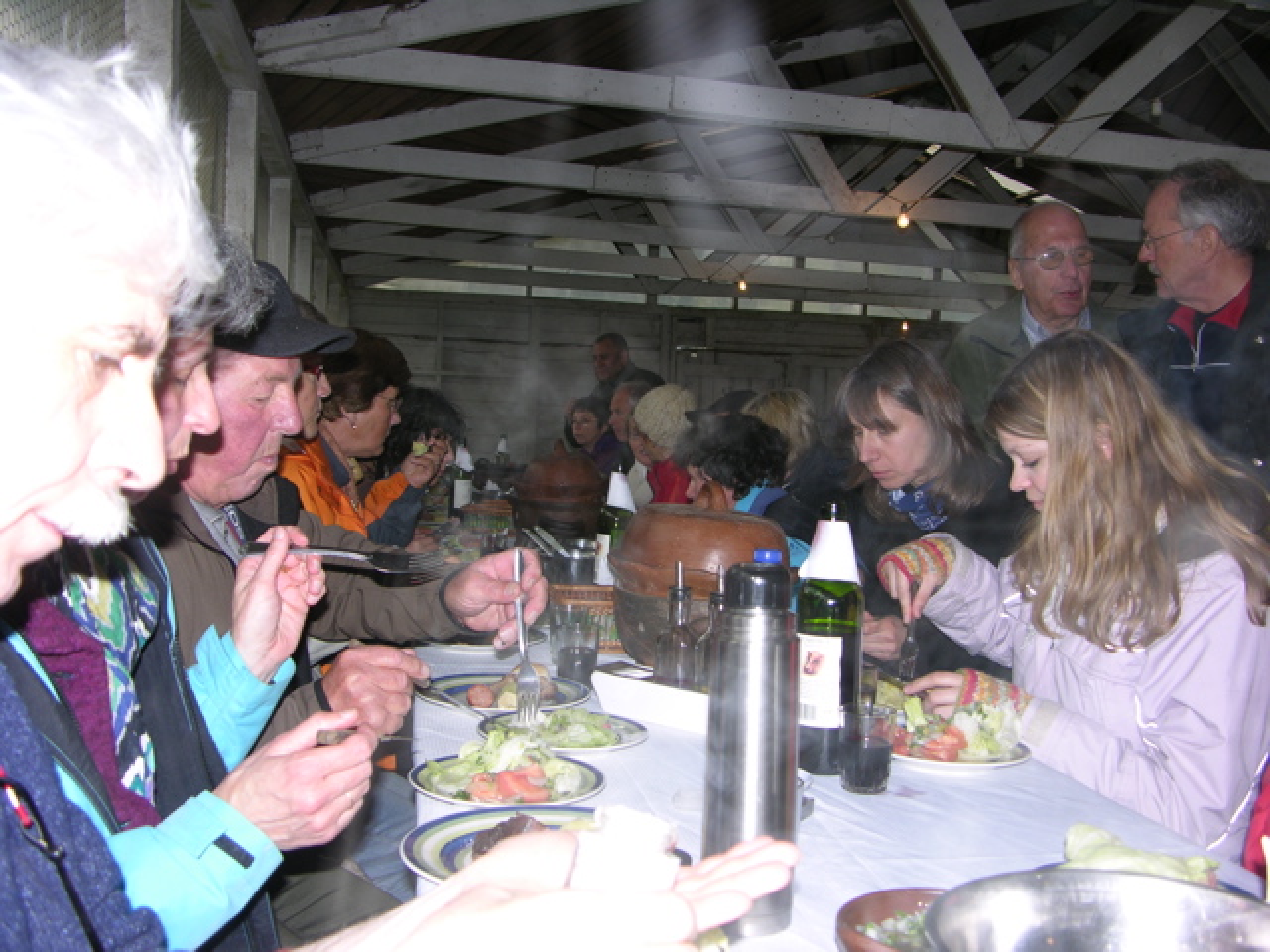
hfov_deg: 52.6
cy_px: 476
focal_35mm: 35
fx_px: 1284
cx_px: 635
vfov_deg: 40.7
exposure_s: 1/60.1
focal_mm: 8.9
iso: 50
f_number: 2.8
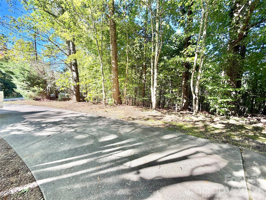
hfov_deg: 102.1
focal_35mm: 14
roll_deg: -0.8
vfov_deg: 85.7
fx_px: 108
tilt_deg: -8.4
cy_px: 100
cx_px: 133
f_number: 2.2
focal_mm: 2.22
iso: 40
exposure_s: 1/169
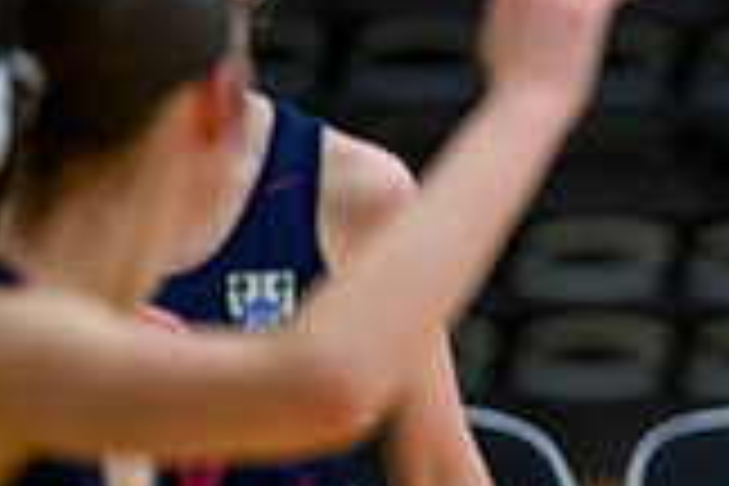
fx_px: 14478
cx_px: 1296
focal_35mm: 715
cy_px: 232
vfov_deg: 1.9
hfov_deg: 2.9
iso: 6400
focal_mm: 200
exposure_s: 1/1000
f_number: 2.8
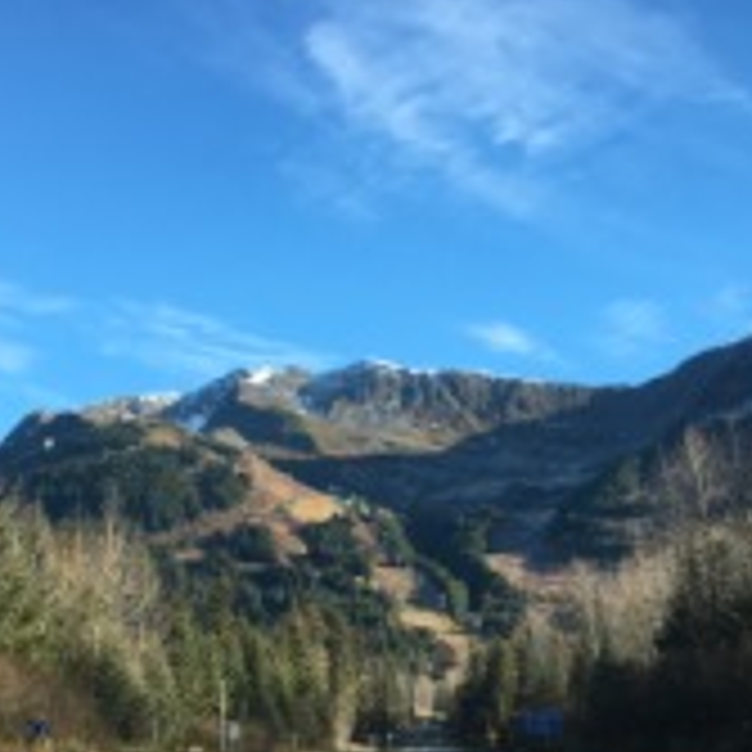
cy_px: 473
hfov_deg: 30.6
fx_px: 1376
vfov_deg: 30.4
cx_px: 378
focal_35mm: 56
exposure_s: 1/370
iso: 25
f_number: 2.2
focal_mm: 4.15
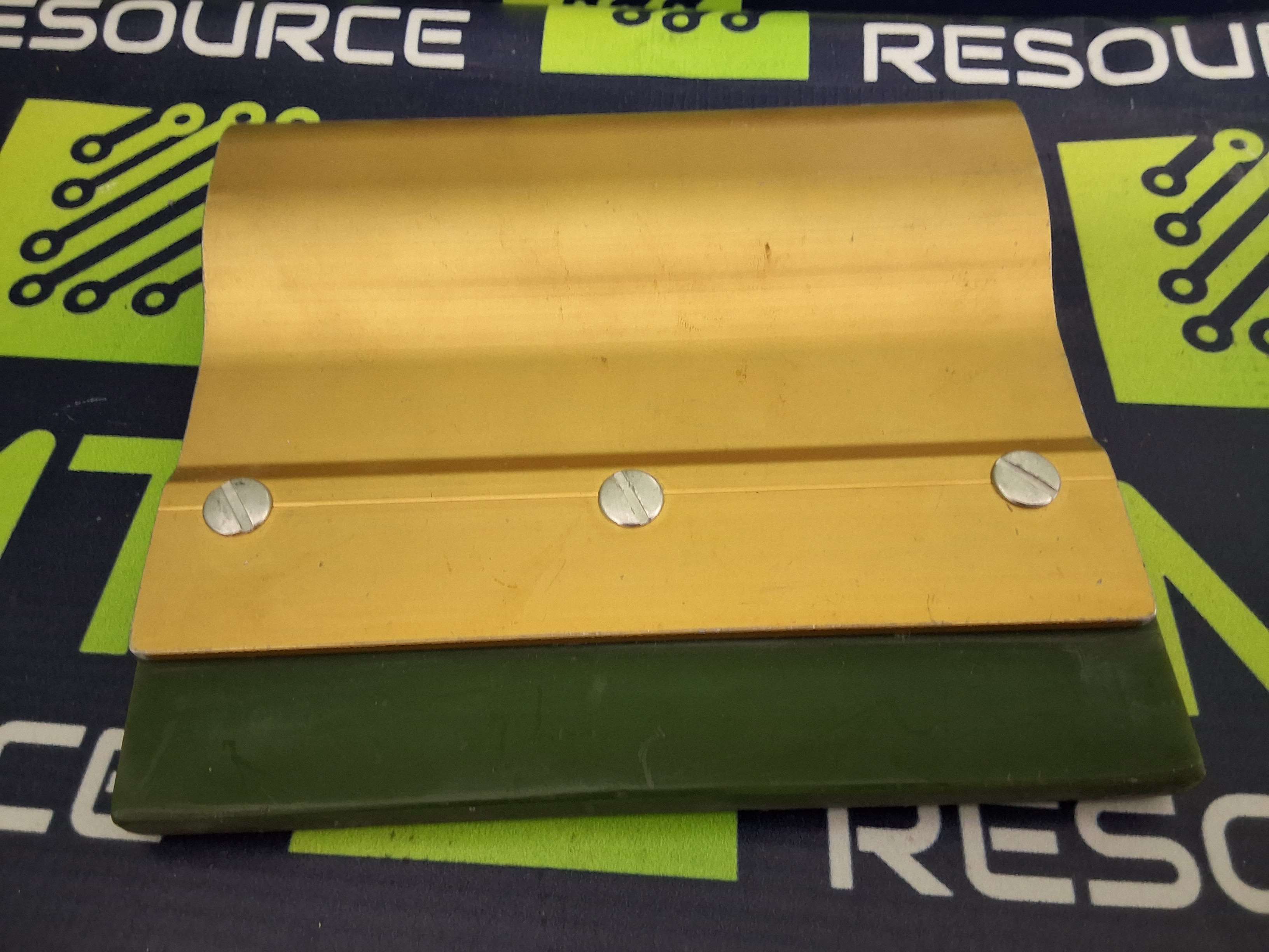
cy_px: 476
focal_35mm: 28
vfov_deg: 49.7
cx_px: 634
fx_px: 1026
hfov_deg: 63.4
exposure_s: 1/24
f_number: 1.9
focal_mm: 2.91
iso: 320
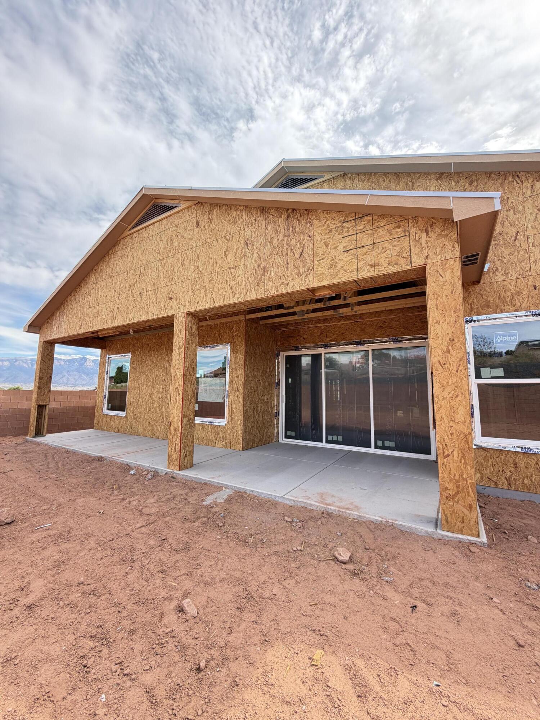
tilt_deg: +6.4
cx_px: 270
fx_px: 291
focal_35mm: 14
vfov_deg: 102.1
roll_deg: -0.1
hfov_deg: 85.7
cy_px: 360
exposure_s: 1/307
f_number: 2.2
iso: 50
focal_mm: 2.22
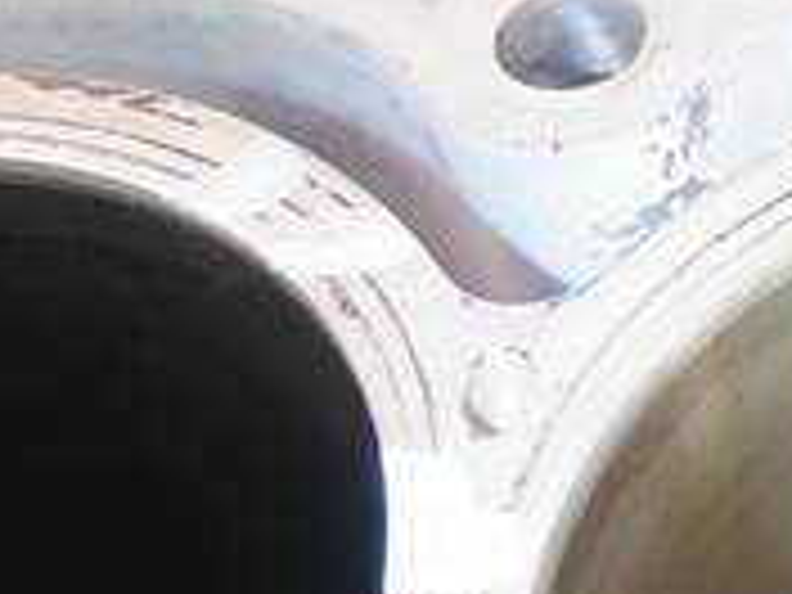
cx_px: 1066
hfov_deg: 21.3
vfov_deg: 17.6
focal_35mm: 82
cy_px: 572
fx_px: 1876
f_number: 3.8
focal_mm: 15
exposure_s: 1/60
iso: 400
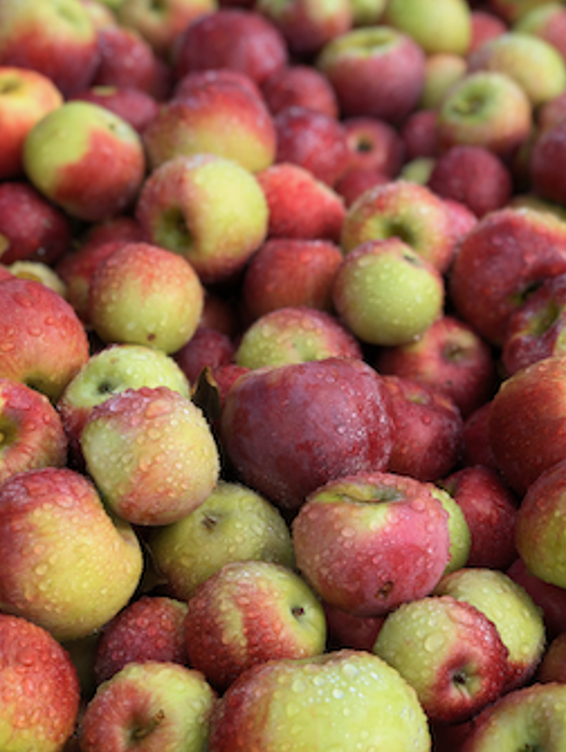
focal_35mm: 62
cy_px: 393
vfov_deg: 31.2
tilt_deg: -39.5
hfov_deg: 23.7
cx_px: 281
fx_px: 1349
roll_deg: -1.7
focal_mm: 6
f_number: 2.4
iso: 16
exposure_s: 1/393
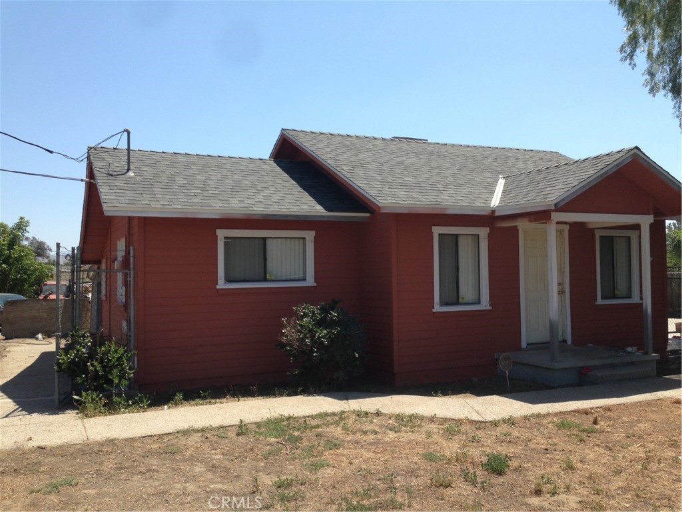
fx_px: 650
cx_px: 341
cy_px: 256
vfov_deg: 42.9
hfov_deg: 55.4
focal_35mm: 33
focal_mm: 4.12
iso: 50
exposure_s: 1/1232
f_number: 2.4
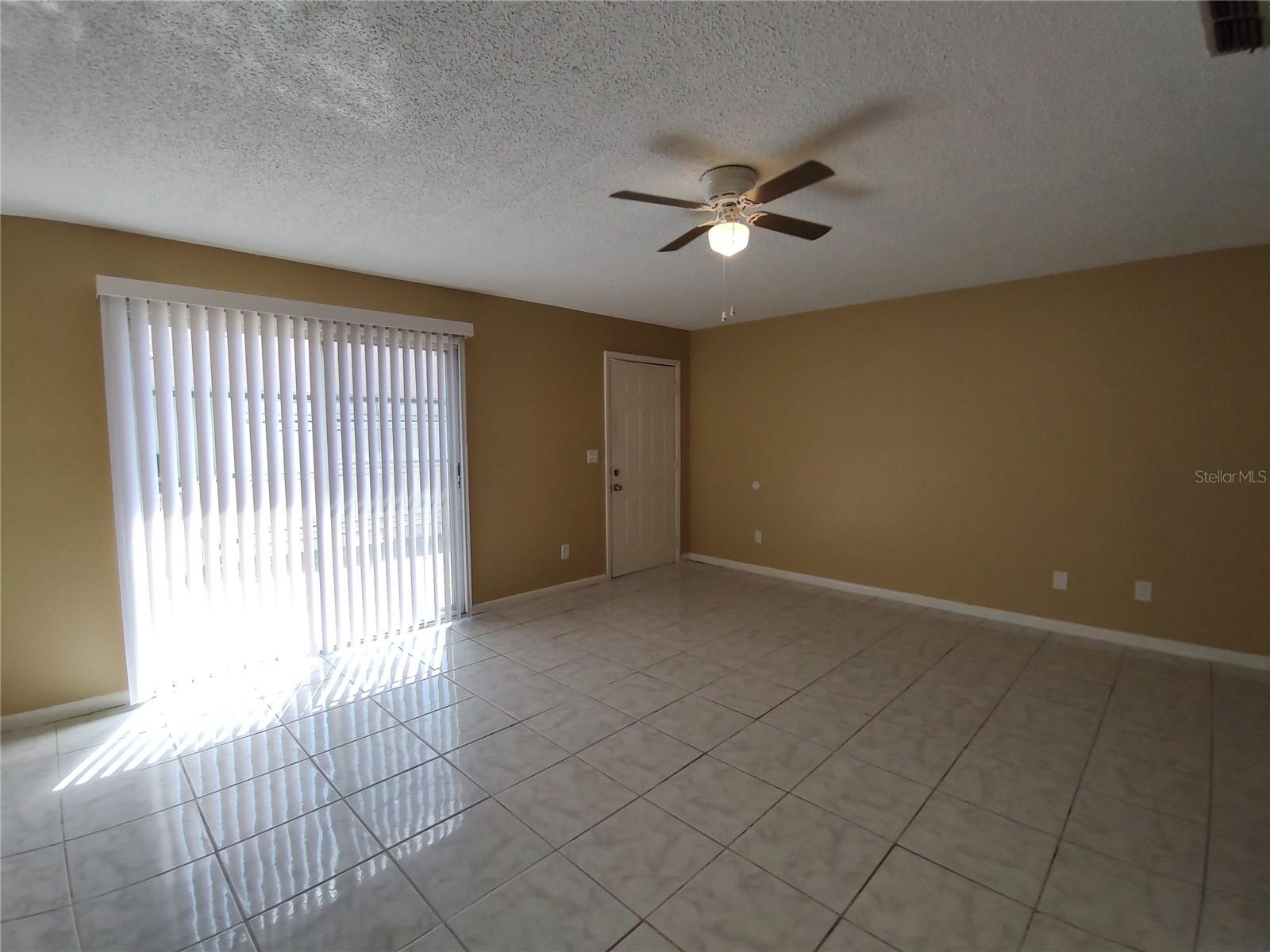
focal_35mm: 16
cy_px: 476
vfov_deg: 78.1
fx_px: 587
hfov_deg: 94.5
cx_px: 635
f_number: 2.2
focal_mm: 1.66
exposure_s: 1/189
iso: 100
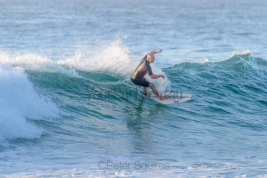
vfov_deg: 2.2
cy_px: 67
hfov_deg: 3.3
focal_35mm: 623
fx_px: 4620
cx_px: 152
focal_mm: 500
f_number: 5.6
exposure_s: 1/2000
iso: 1600
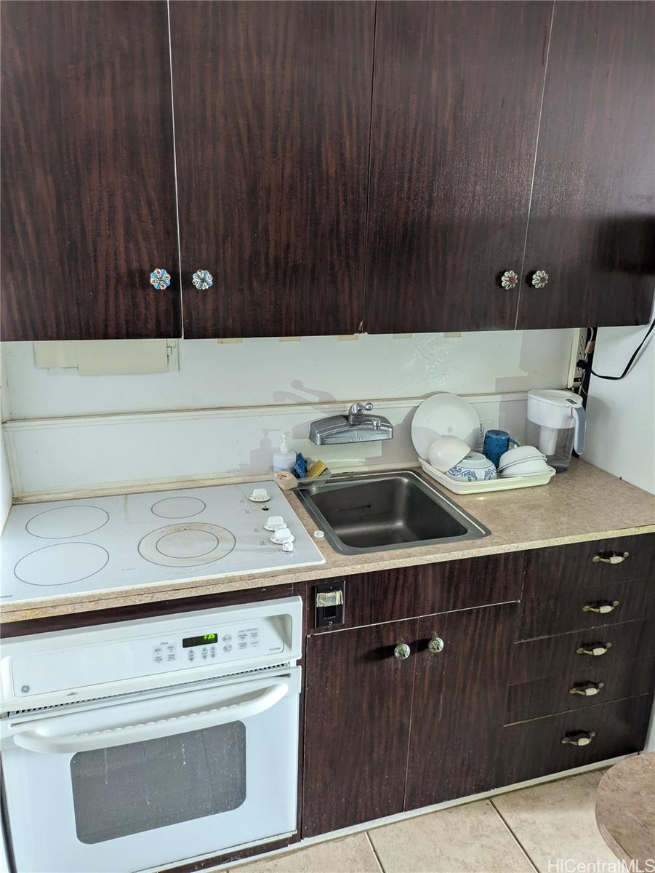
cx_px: 328
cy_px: 436
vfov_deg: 69.4
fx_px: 630
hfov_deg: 54.9
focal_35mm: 25
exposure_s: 1/24
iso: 427
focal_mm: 5.43
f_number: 1.89
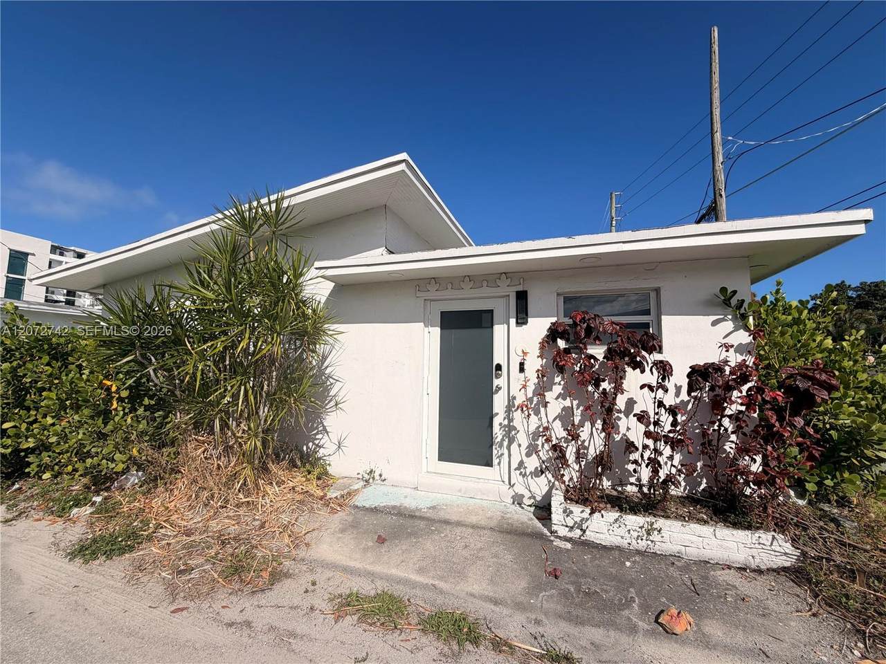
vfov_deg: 85.7
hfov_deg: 102.1
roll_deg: -0.8
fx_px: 358
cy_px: 332
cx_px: 443
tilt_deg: +5.1
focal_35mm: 14
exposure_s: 1/1745
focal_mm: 2.22
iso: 25
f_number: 2.2
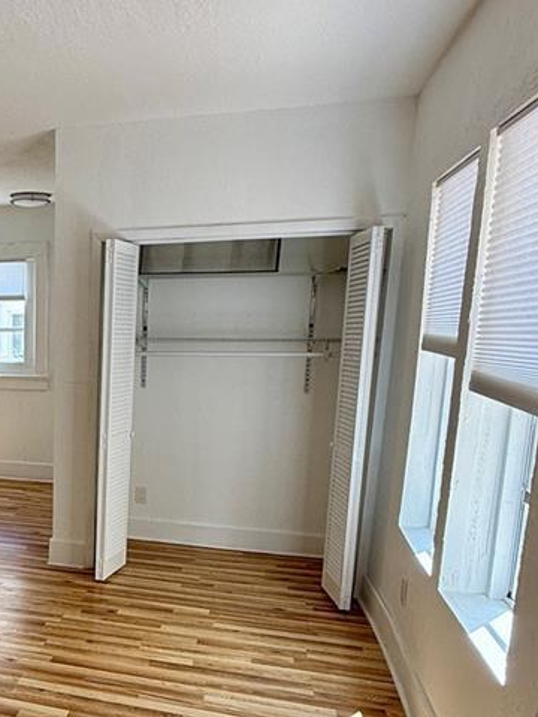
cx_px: -16
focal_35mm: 35
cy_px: 466
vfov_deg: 51.8
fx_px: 725
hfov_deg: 36.1
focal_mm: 2.22
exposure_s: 1/198
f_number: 2.2
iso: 64
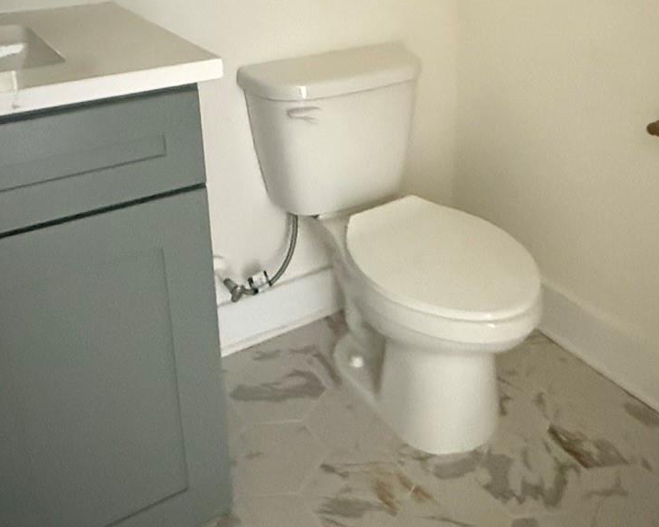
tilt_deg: -18.4
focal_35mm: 39
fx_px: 760
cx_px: 421
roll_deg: -1.0
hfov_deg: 46.3
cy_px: 102
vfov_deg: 36.8
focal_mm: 2.22
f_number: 2.2
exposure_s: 1/59
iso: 1600
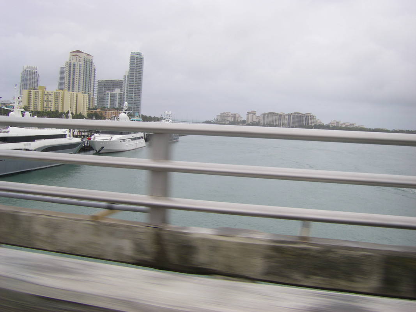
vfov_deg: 37.7
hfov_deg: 49.0
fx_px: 457
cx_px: 208
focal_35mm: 38
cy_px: 156
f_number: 3.5
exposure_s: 1/200
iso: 64
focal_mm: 6.3
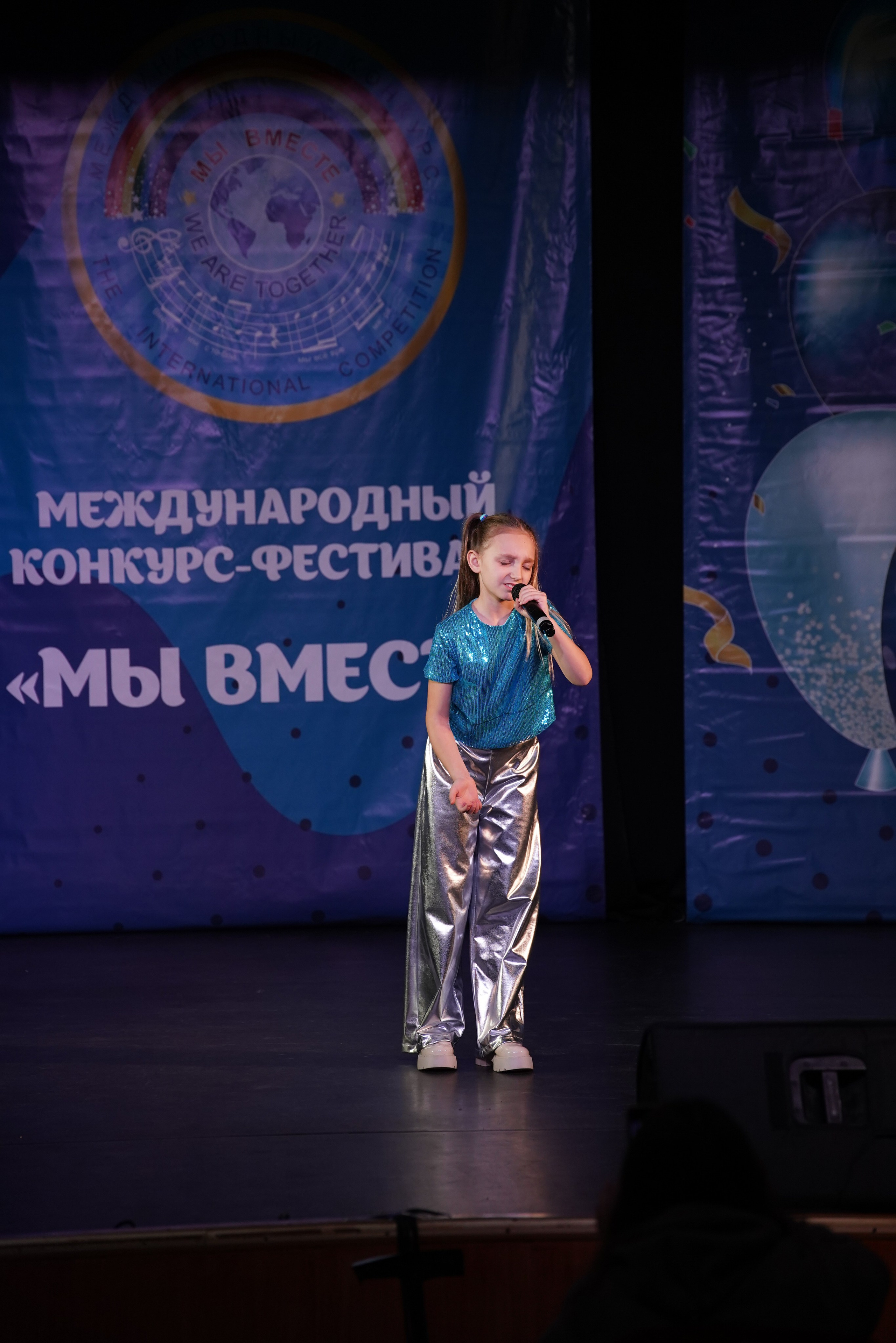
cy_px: 672
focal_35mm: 150
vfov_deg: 13.7
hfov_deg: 9.1
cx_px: 448
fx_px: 5600
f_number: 4
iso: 1600
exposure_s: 1/400
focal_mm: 150
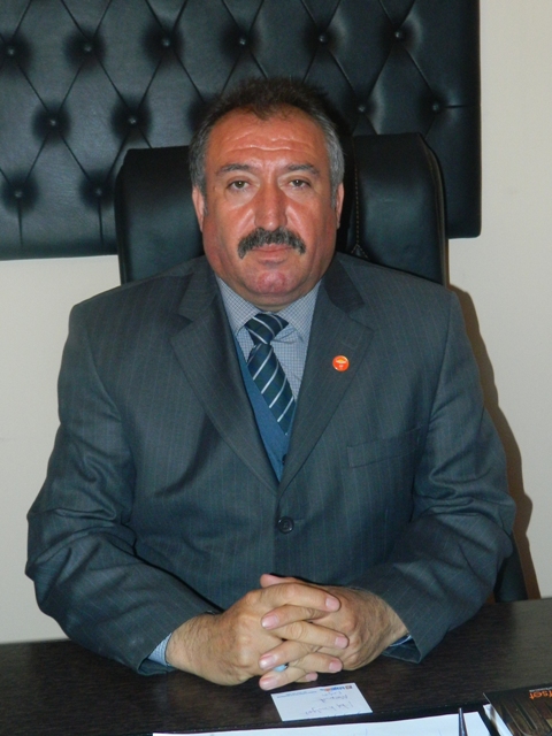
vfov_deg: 52.6
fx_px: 744
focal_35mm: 35
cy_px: 368
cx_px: 276
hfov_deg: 40.7
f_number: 3.3
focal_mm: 6.2
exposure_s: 1/30
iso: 200
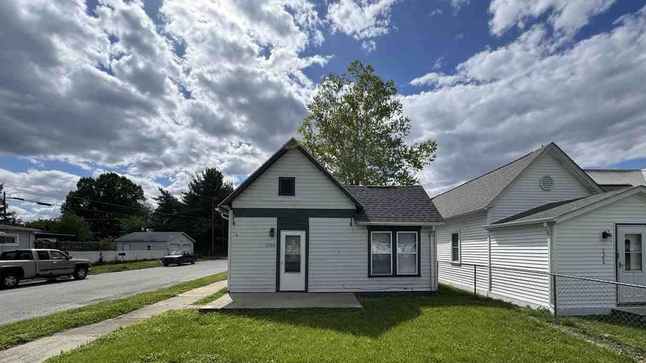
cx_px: 335
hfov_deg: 99.3
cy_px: 243
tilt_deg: +1.8
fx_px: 274
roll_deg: +1.3
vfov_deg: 65.3
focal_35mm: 16
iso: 32
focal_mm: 2.22
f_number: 2.2
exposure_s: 1/4132
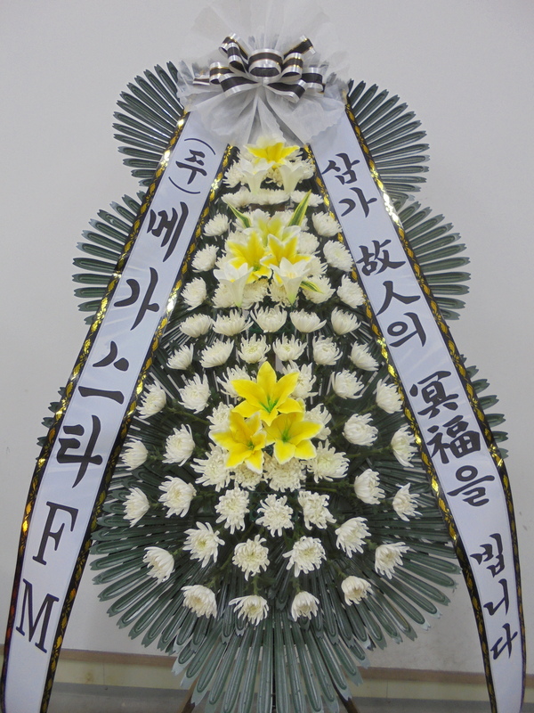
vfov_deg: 67.3
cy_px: 356
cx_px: 267
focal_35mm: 26
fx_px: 535
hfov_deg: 53.1
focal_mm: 4.6
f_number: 3.5
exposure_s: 1/30
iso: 100
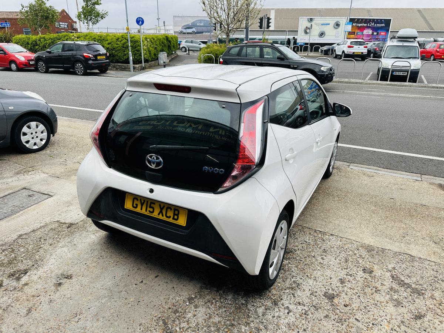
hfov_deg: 71.6
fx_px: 308
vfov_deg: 56.8
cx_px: 222
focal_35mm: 24
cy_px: 166
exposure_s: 1/131
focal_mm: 6.86
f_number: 1.78
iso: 64
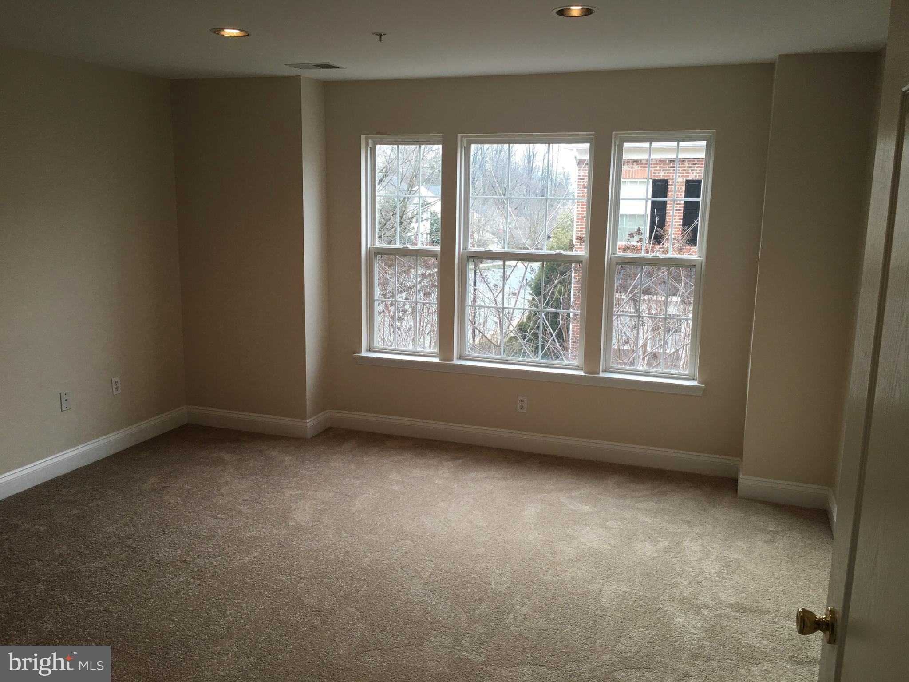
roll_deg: -1.7
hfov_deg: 61.7
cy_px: 341
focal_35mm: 29
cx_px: 454
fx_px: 762
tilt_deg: -10.5
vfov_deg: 48.2
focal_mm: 4.15
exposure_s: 1/40
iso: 25
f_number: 2.2
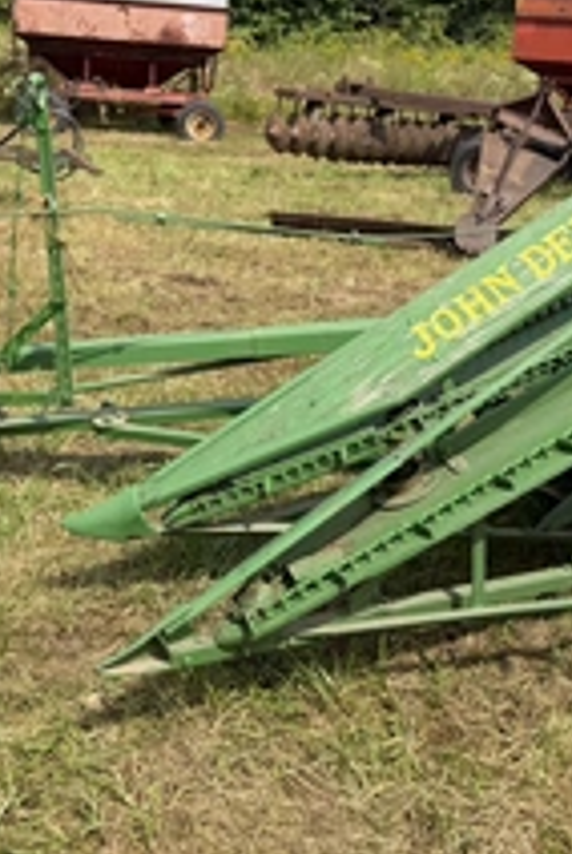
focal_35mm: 47
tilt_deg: -7.4
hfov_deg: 28.6
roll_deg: -1.7
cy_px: 334
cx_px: 354
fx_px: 1116
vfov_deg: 41.6
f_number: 1.78
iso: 80
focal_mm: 6.76
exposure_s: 1/3425
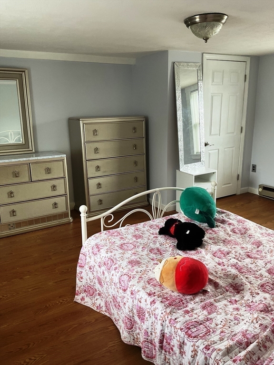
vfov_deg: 61.7
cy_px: 182
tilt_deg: -16.0
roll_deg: +1.9
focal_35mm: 29
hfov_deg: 48.2
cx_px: 137
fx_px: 306
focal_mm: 3
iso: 64
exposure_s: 1/60
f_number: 1.8
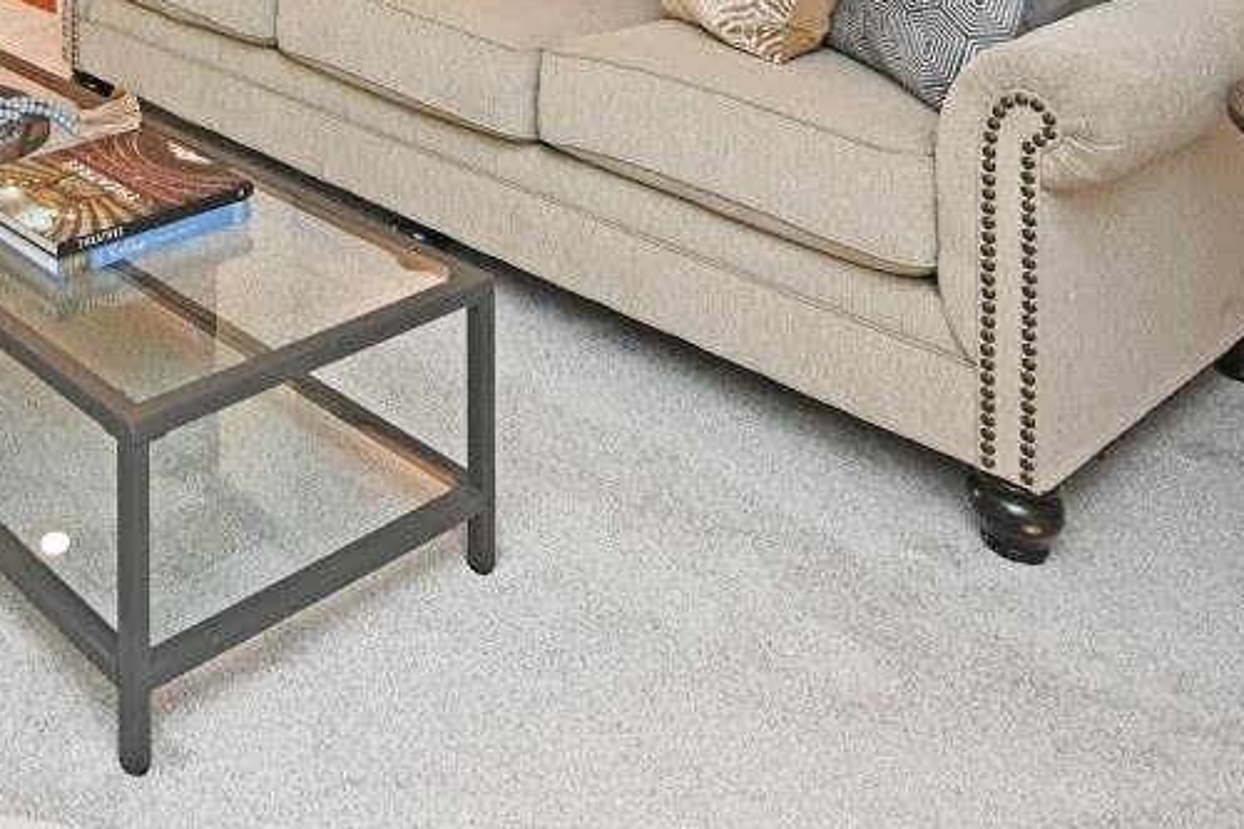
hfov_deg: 41.5
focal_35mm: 42
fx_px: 1451
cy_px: -393
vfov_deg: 24.9
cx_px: 57
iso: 640
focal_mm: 14
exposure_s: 1/60
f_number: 4
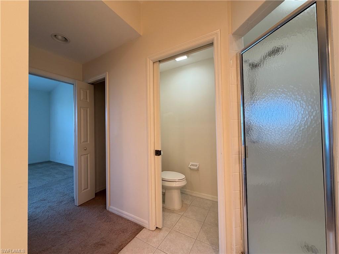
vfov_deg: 85.7
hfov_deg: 102.1
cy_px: 127
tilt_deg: +0.5
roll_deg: +1.4
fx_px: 137
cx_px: 170
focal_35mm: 14
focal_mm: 2.22
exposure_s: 1/60
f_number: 2.2
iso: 160
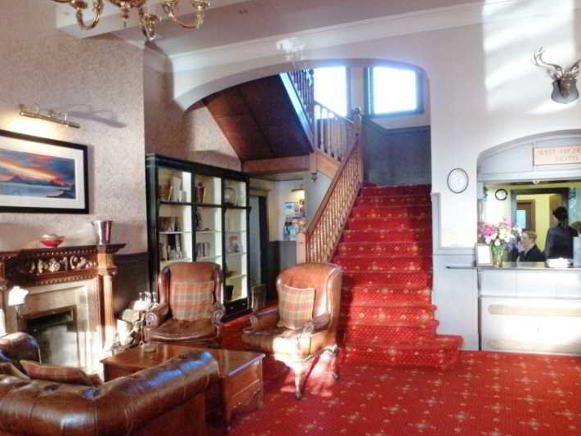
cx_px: 321
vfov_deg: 51.2
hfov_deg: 65.2
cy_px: 245
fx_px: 453
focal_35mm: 27
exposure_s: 1/30
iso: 800
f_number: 3.3
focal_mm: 4.3
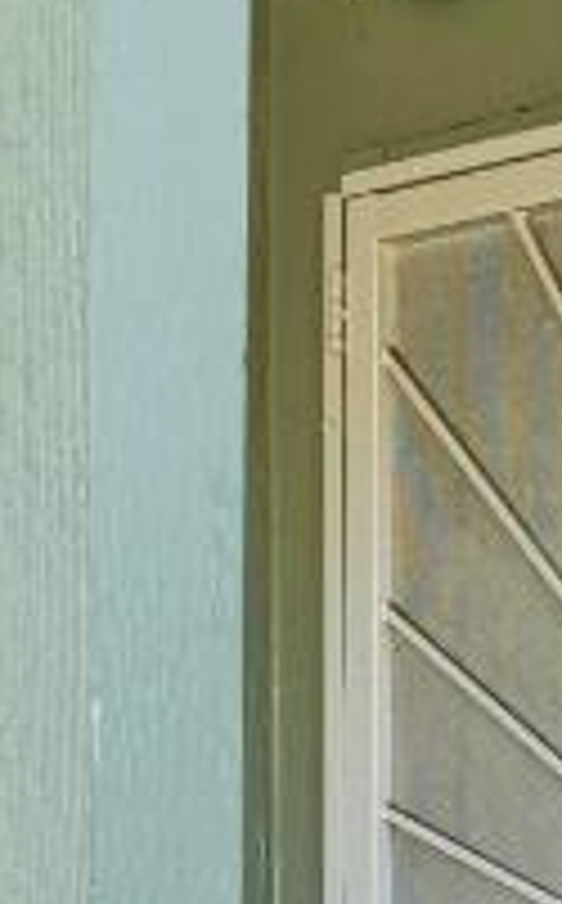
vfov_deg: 17.3
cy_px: 1275
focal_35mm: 111
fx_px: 2730
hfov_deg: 9.6
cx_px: 1592
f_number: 2.8
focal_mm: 7
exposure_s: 1/320
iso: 100
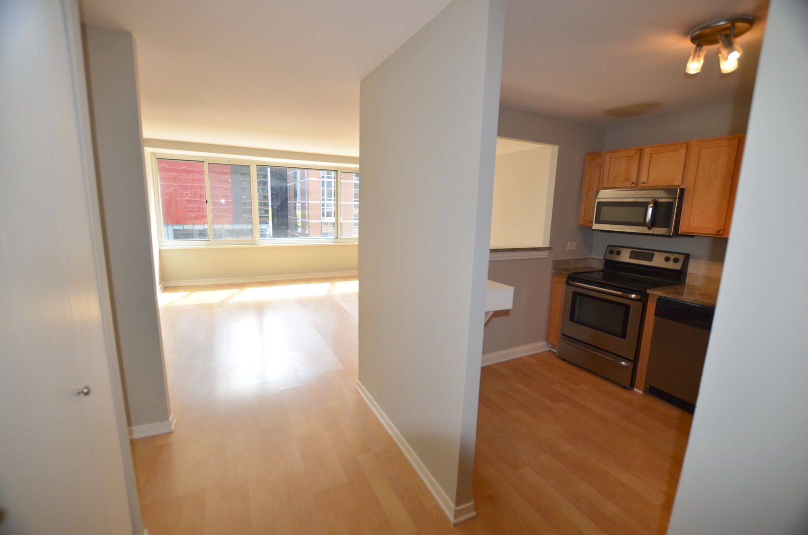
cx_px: 404
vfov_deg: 77.1
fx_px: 336
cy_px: 268
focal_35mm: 15
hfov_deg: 100.5
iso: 400
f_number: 3.5
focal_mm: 10
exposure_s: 1/80
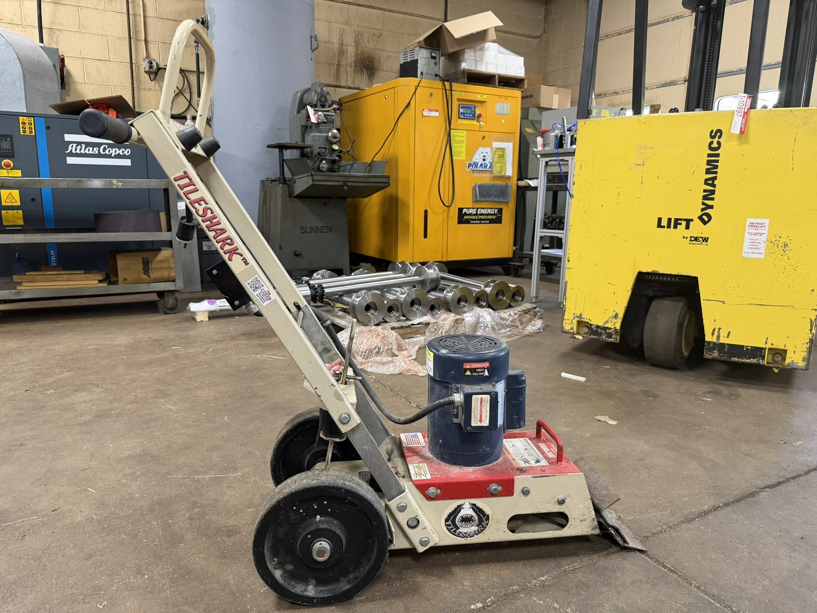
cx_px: 408
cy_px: 306
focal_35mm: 24
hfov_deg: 71.6
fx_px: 566
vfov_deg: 56.8
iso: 250
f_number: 1.78
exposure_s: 1/60
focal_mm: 6.76
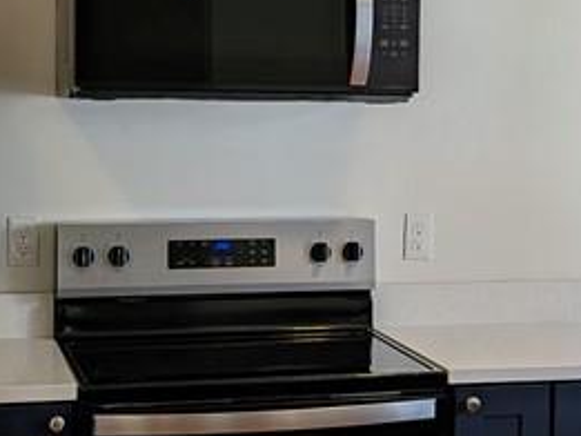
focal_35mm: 94
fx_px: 1578
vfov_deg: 15.7
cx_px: 380
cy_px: 142
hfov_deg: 20.8
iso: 33
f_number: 1.85
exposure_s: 1/120
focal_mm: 6.81
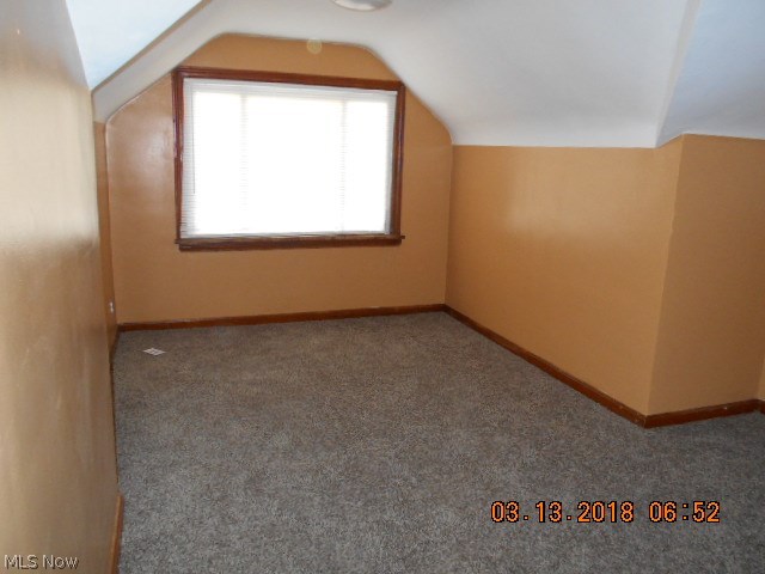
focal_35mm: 26
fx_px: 575
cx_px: 382
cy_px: 287
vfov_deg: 53.1
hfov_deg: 67.3
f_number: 3.2
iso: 280
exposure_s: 1/25
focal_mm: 4.6
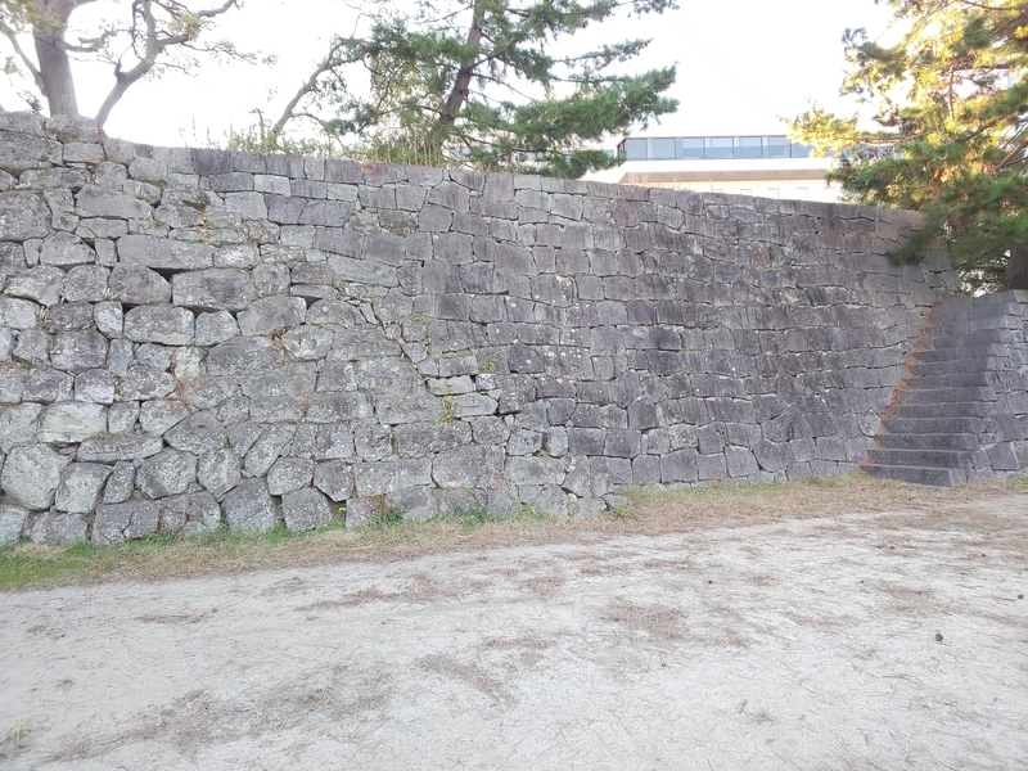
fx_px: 594
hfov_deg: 81.7
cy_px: 386
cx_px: 514
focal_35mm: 20
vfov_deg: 66.0
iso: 55
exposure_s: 1/50
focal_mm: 3.45
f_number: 1.94
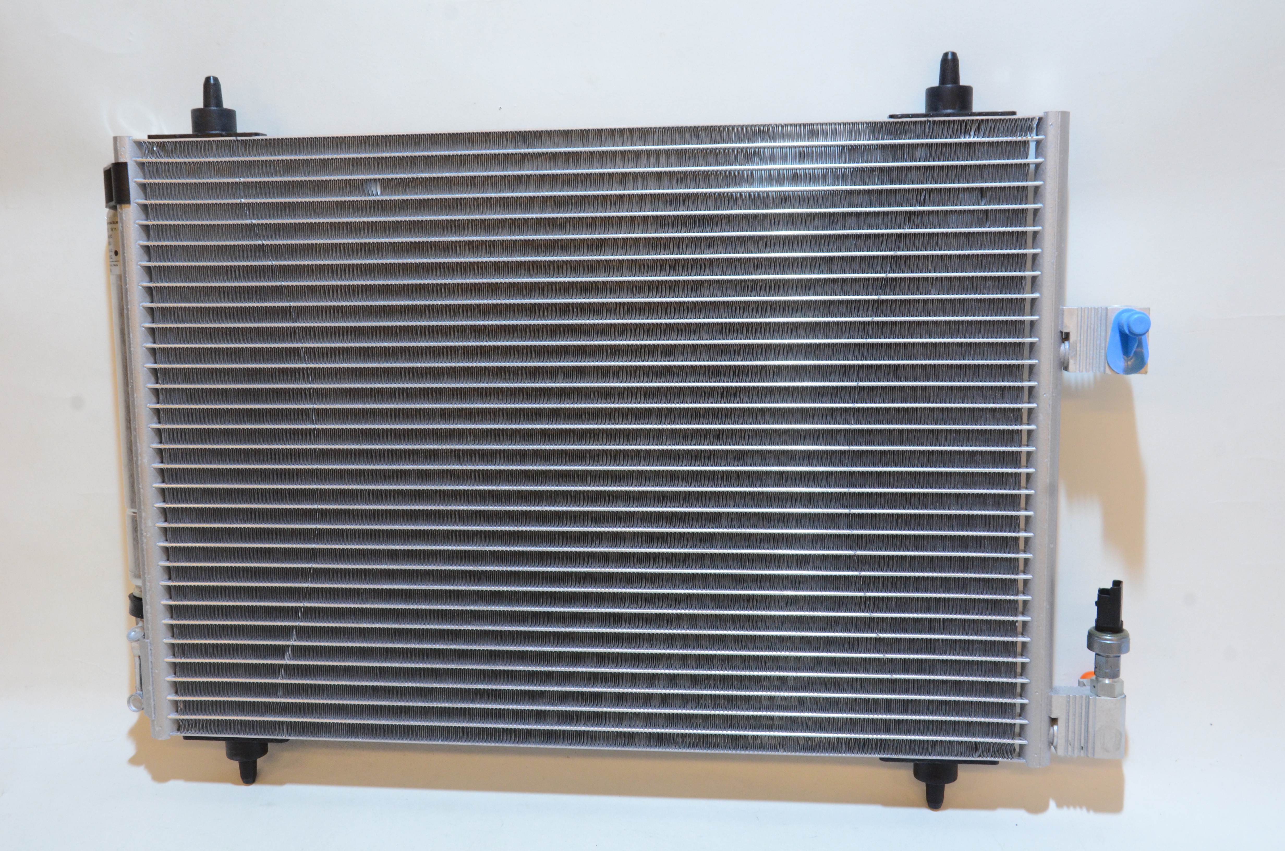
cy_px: 426
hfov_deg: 51.4
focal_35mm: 38
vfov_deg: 35.3
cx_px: 642
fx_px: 1336
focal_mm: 25
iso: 1250
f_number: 13
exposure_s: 1/40
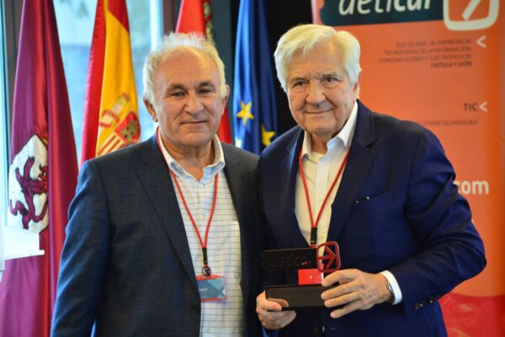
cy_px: 168
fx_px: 2525
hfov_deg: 11.4
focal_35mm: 180
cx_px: 252
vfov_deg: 7.6
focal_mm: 120
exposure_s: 1/30
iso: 800
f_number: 4.8
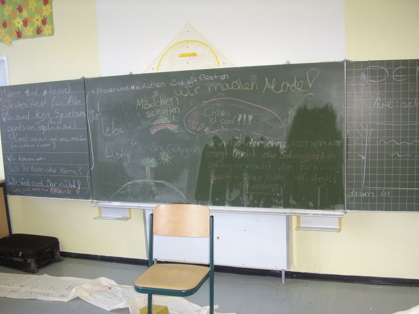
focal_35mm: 30
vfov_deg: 46.8
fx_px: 363
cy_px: 157
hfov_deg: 60.0
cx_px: 210
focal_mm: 5.8
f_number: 2.9
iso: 100
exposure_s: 1/30
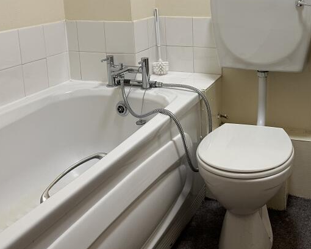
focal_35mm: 47
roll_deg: +1.1
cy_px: 62
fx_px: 433
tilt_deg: -12.2
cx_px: 206
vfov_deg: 31.5
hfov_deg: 39.1
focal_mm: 6.86
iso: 200
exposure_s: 1/100
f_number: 1.78
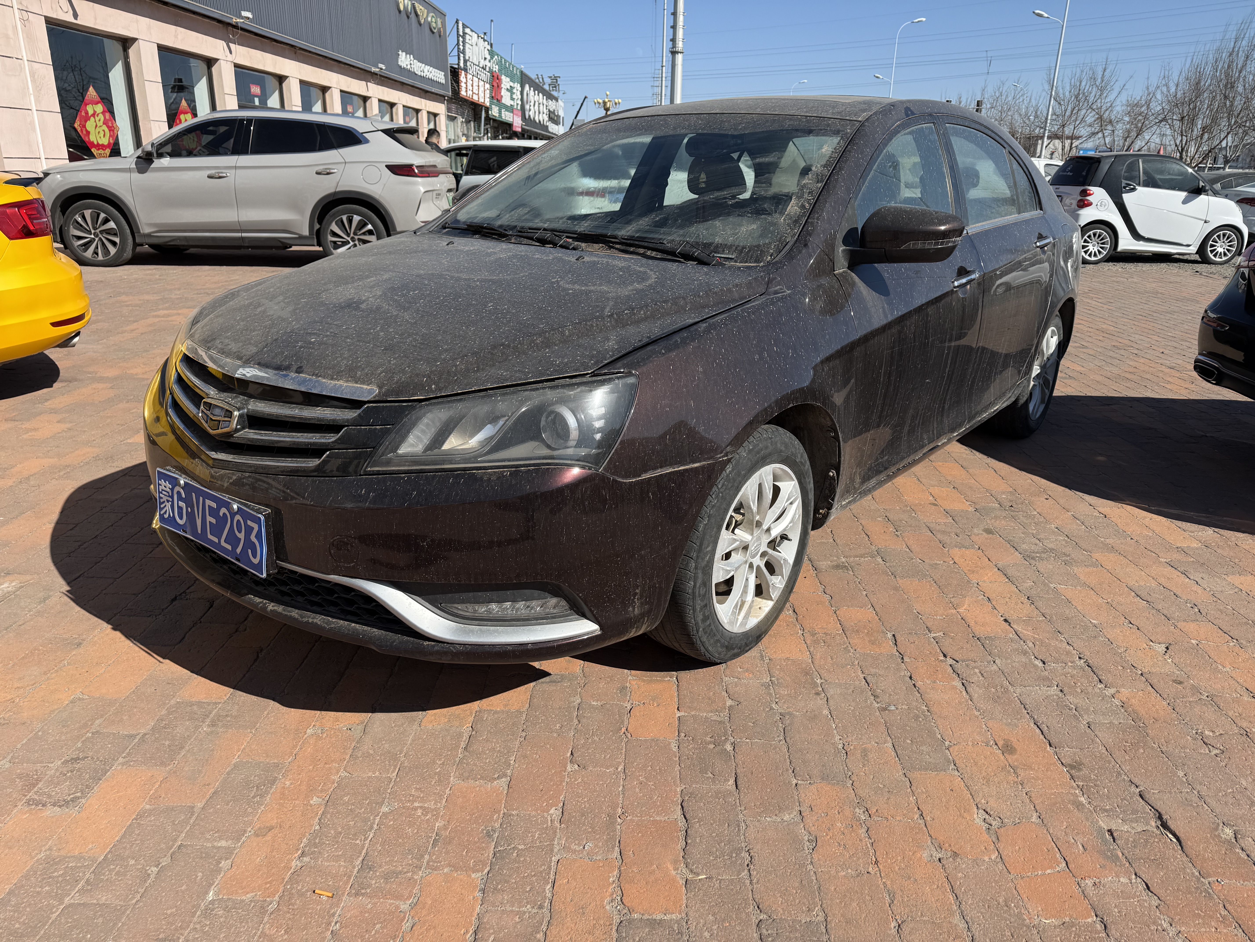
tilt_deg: -17.8
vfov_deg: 56.8
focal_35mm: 24
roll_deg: -0.5
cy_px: 471
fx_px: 870
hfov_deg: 71.6
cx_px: 628
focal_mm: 6.76
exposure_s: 1/4673
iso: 80
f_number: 1.78
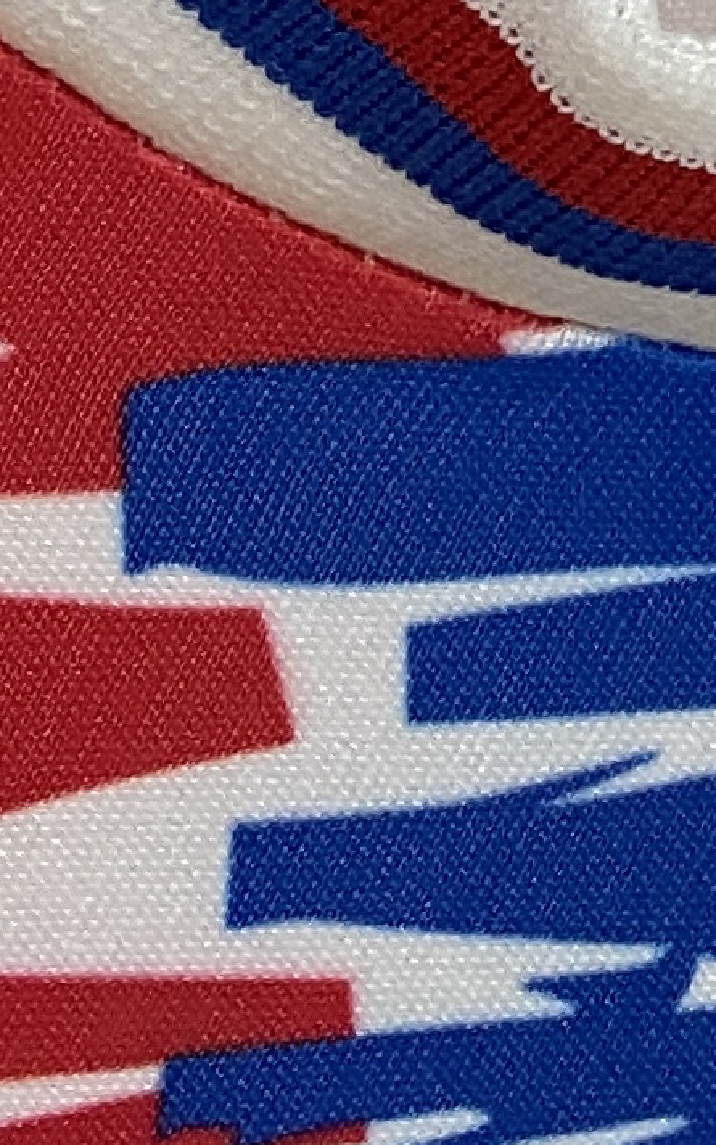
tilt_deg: +2.9
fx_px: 4871
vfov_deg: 11.2
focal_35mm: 156
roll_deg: -29.2
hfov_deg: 8.1
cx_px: 1303
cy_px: -1611
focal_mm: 4.25
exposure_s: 1/50
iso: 125
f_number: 1.8
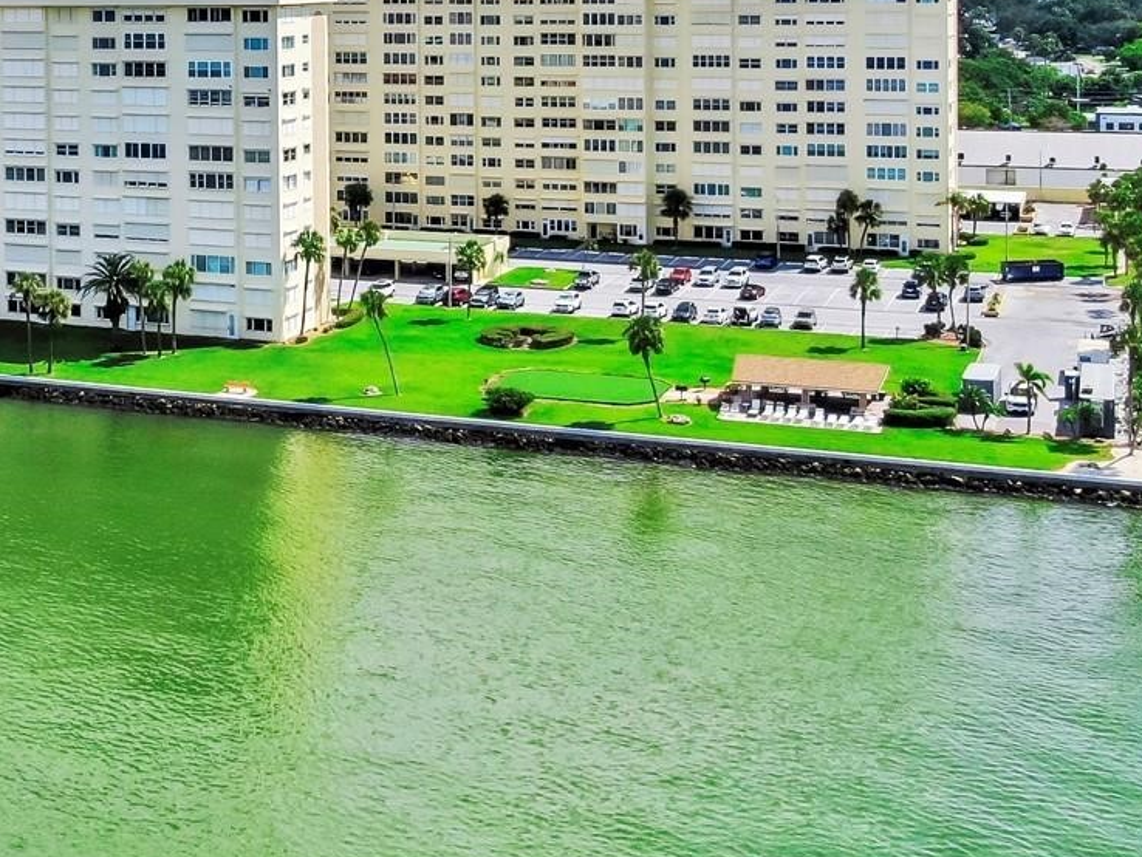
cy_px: 20
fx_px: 1716
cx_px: 370
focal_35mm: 52
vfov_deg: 26.7
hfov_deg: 36.4
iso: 100
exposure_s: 1/2000
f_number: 2.8
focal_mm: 4.39
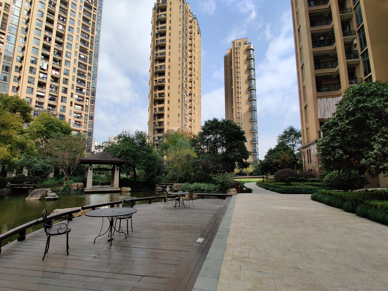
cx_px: 194
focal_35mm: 13
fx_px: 146
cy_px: 146
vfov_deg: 89.9
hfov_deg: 106.2
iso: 100
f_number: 2.2
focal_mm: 2.25
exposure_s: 1/892
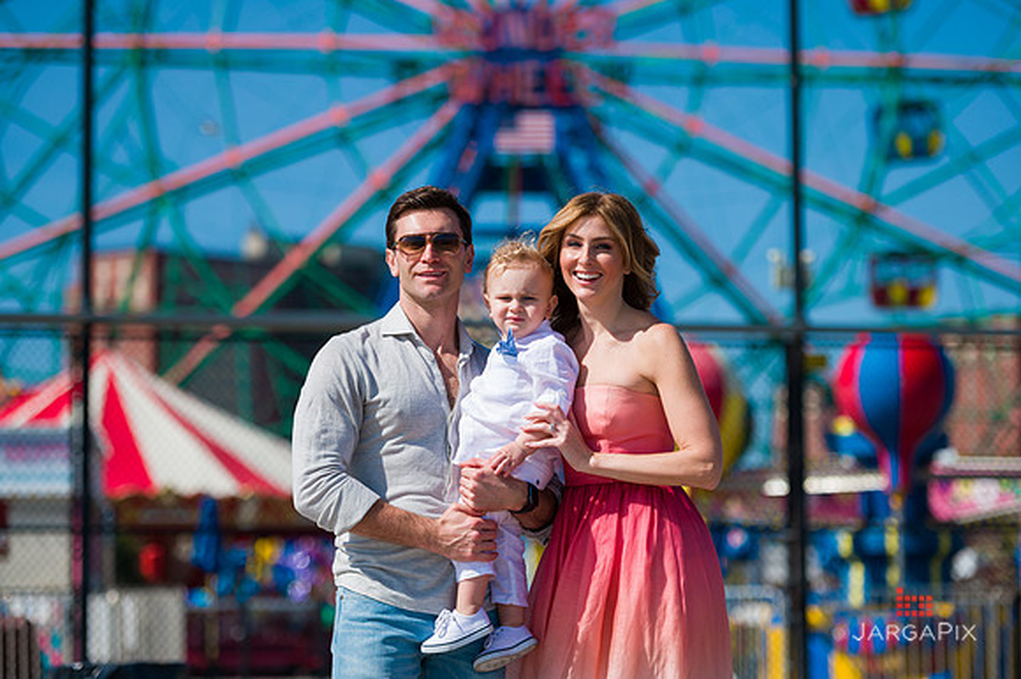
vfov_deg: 11.8
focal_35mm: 116
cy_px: 340
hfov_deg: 17.7
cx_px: 510
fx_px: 3288
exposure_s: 1/6400
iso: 200
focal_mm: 116
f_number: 3.2
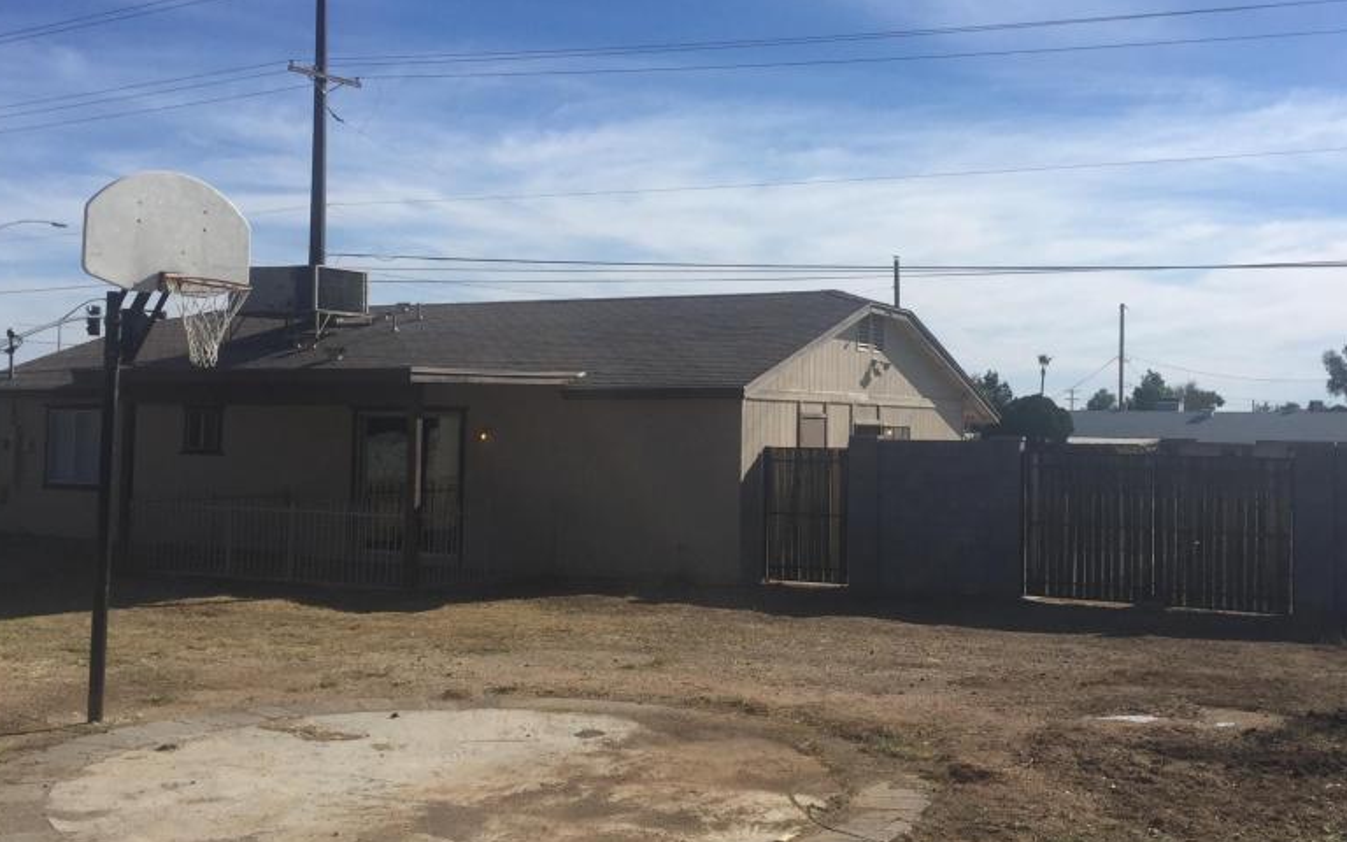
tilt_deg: +0.8
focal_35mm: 41
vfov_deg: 31.2
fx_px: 1505
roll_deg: -1.1
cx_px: 709
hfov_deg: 48.2
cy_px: 386
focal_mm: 4.15
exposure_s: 1/3968
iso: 32
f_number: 2.2
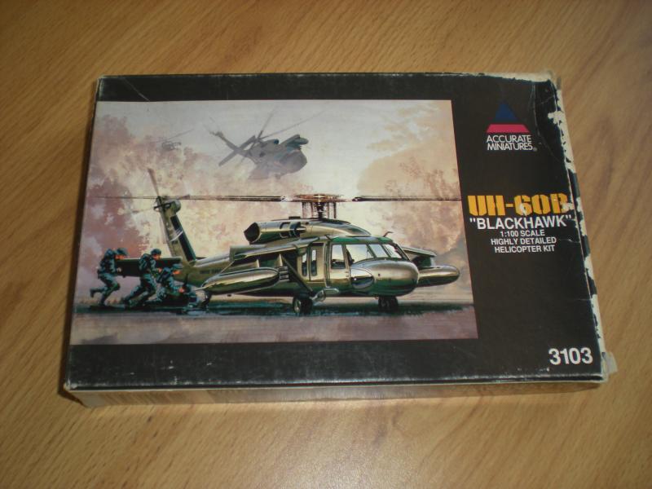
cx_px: 326
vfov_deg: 37.7
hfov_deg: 49.0
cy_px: 244
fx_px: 716
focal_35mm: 38
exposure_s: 1/30
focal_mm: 6.3
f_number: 3.1
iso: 64
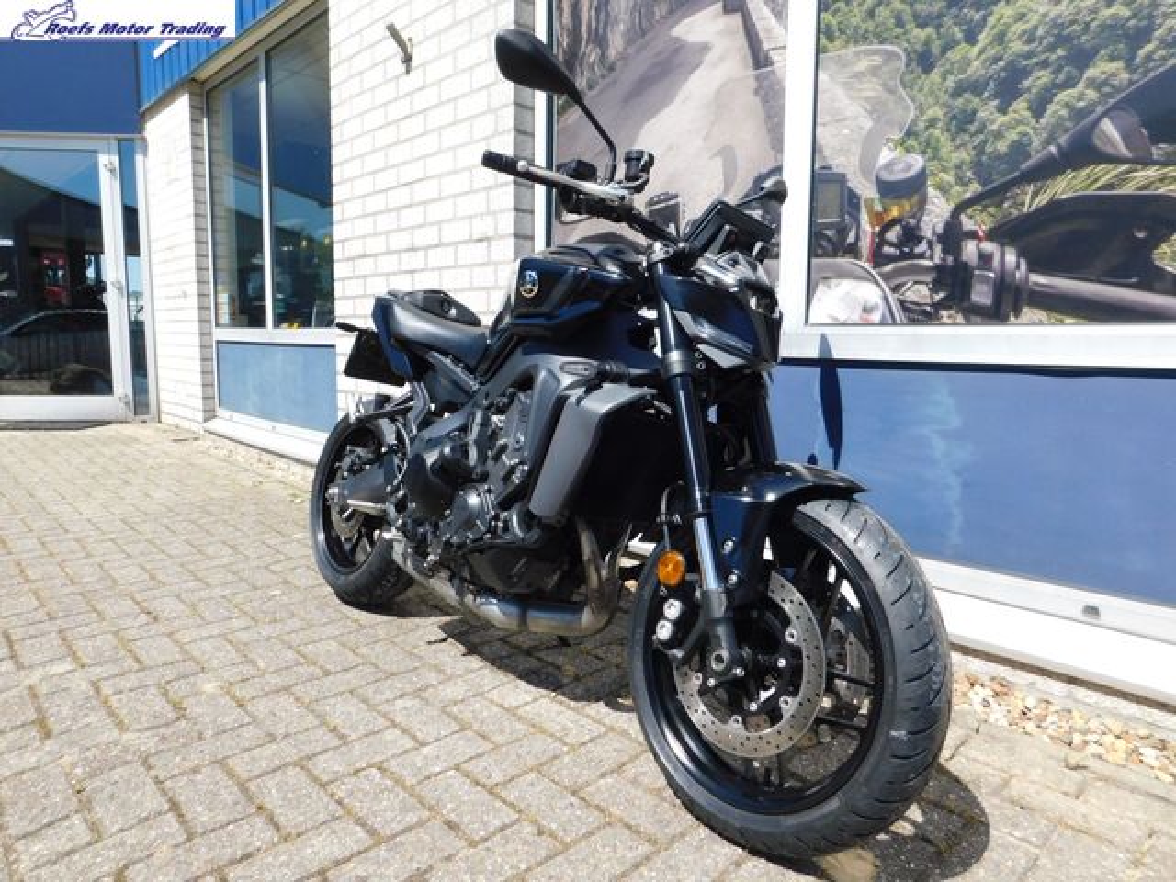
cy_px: 441
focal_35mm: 23
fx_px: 781
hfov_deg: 73.9
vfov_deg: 58.9
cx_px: 588
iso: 125
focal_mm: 4
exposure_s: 1/1000
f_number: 3
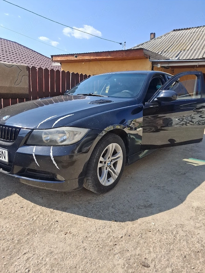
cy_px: 136
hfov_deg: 58.9
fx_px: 182
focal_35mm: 23
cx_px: 102
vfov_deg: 73.9
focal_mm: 5.54
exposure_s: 1/1250
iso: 50
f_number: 1.8
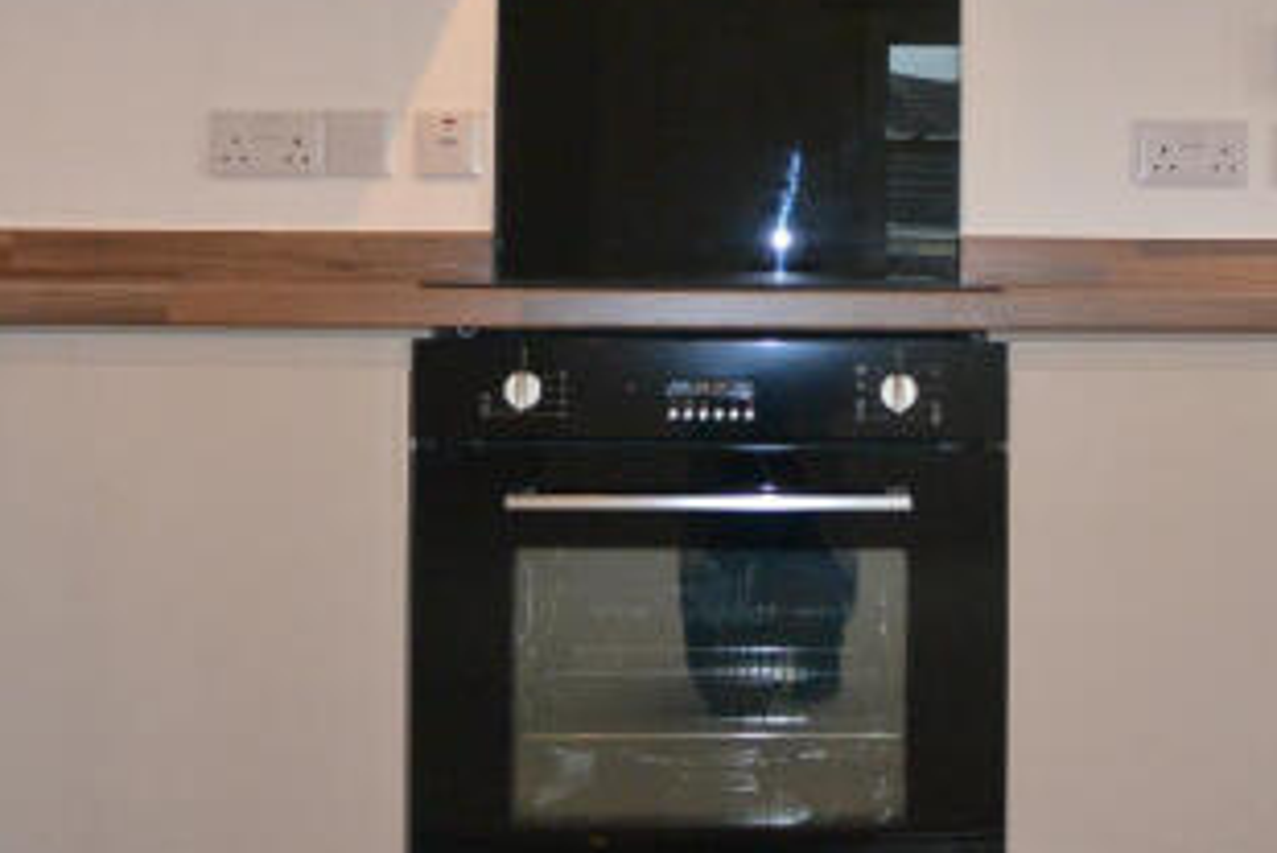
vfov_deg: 23.4
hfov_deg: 34.5
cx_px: 917
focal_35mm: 57
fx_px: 2023
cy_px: 150
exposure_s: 1/60
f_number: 3.5
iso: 320
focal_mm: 10
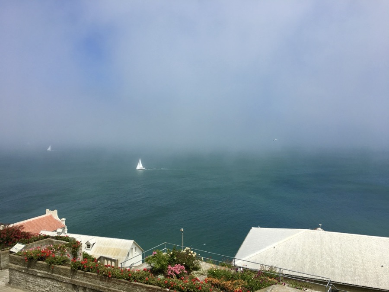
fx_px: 326
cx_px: 194
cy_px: 146
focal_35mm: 29
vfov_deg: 48.2
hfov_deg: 61.7
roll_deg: -0.9
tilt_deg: -1.9
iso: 25
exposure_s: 1/2024
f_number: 2.2
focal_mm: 4.15
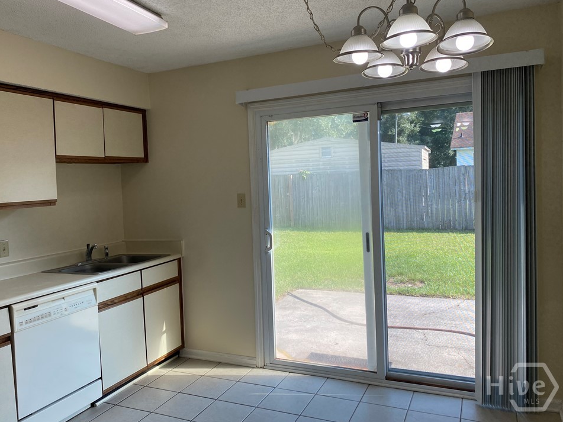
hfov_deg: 63.4
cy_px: 205
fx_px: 455
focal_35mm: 28
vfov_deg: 49.7
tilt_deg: -2.2
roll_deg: +2.1
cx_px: 265
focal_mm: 4.25
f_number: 1.8
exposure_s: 1/224
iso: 32
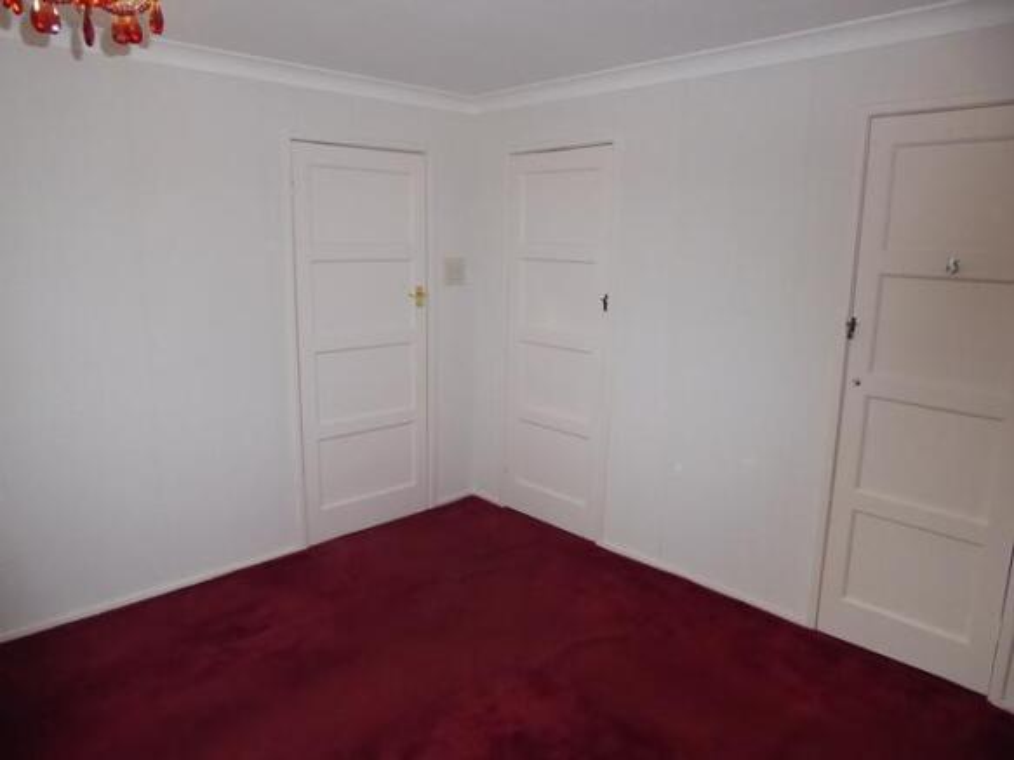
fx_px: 732
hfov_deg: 69.4
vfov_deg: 54.9
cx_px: 507
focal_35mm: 25
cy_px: 380
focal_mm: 4.3
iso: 800
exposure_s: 1/60
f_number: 3.3
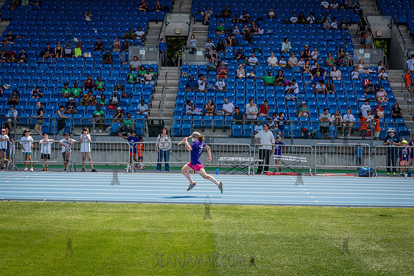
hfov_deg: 27.3
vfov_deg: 18.4
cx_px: 206
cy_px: 152
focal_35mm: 74
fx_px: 854
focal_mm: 60
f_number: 5.6
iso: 250
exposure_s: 1/800
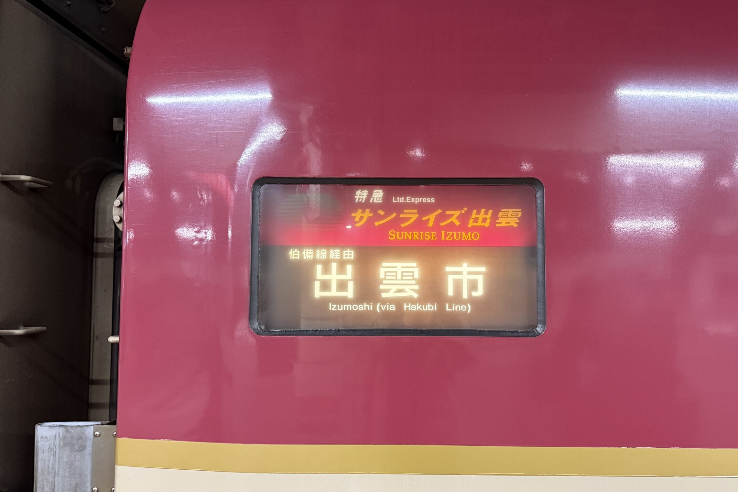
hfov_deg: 65.4
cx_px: 401
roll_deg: +0.1
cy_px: 249
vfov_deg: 46.4
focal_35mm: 28
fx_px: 574
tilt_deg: +3.4
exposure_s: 1/60
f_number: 1.78
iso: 500
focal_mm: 6.76
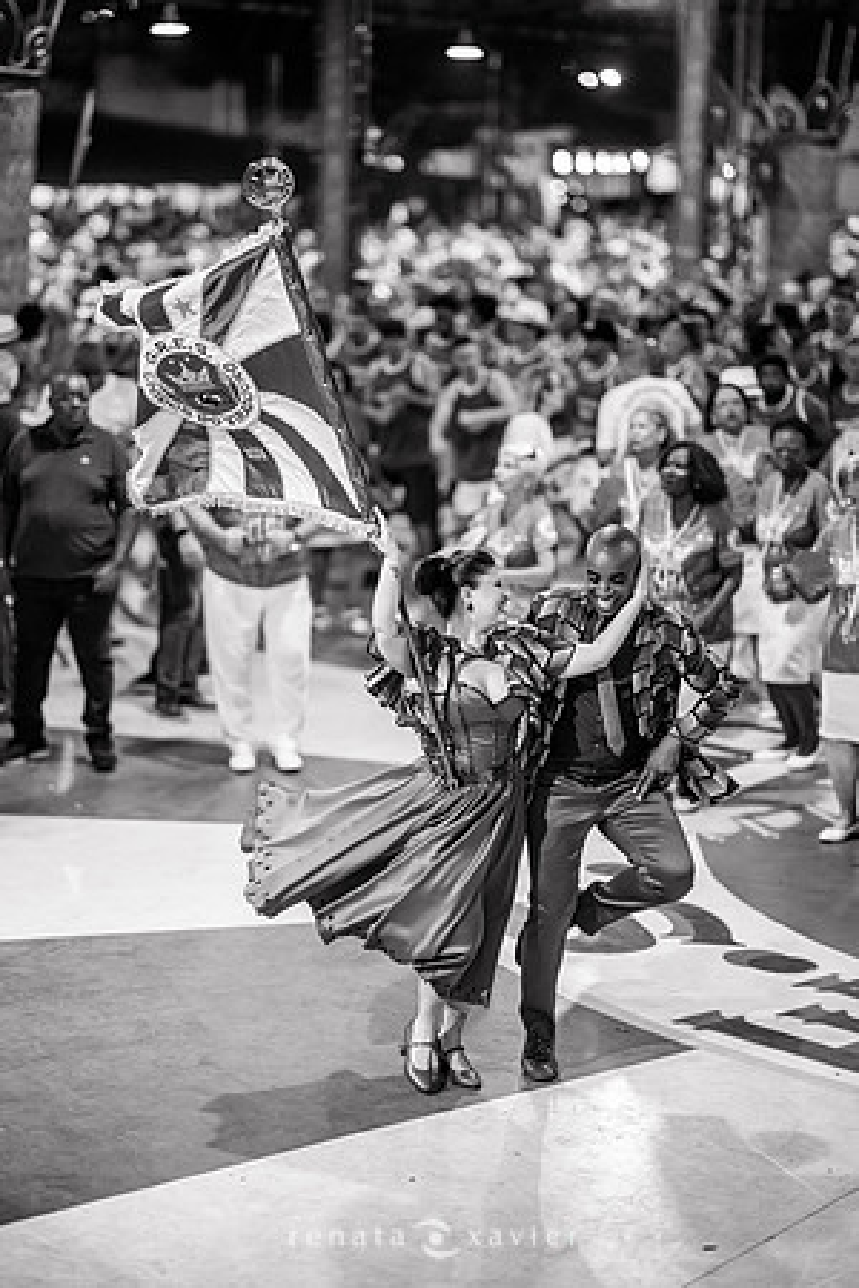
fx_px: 3042
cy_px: 644
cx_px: 430
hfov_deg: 16.1
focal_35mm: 85
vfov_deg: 23.9
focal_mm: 85
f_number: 1.2
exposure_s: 1/800
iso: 1000
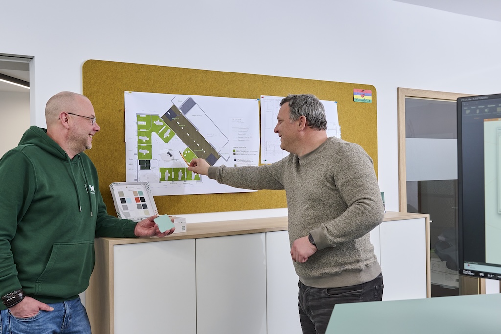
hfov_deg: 53.1
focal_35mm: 36
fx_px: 501
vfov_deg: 36.8
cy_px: 167
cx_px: 250
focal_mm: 24
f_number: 5
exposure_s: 1/100
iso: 640
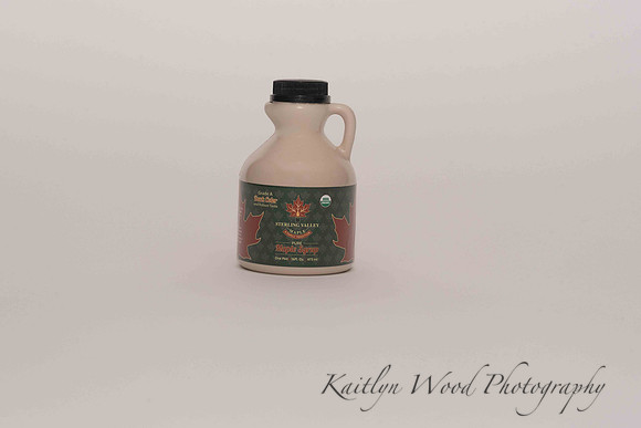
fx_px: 1514
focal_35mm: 85
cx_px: 320
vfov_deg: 16.1
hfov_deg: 23.9
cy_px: 214
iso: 400
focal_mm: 85
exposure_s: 1/100
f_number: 13
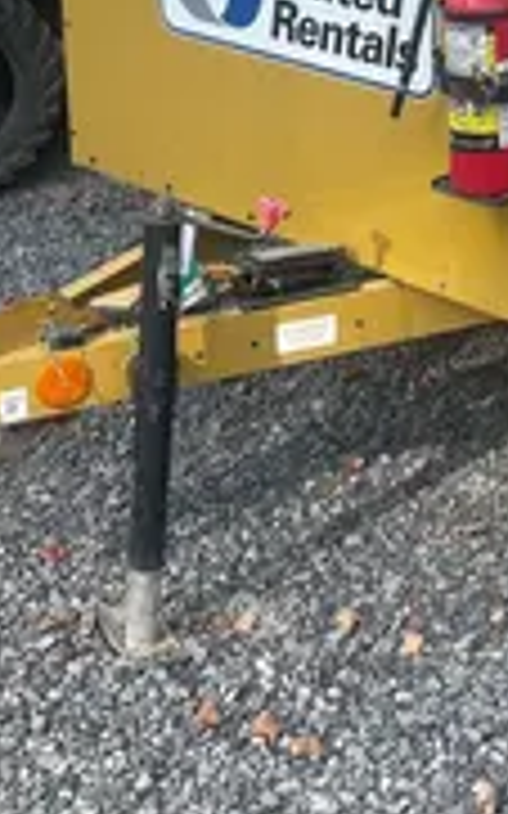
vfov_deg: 23.3
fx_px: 1862
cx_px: 661
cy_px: -52
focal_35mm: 84
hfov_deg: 14.8
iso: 32
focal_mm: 4.2
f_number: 1.6
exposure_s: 1/1159
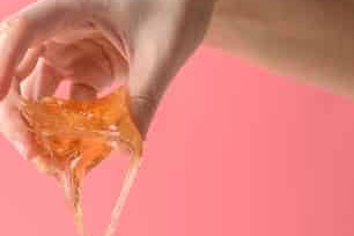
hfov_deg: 20.5
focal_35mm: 98
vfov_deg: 13.9
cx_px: 51
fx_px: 964
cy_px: 178
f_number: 11
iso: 100
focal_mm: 50
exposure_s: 1/125
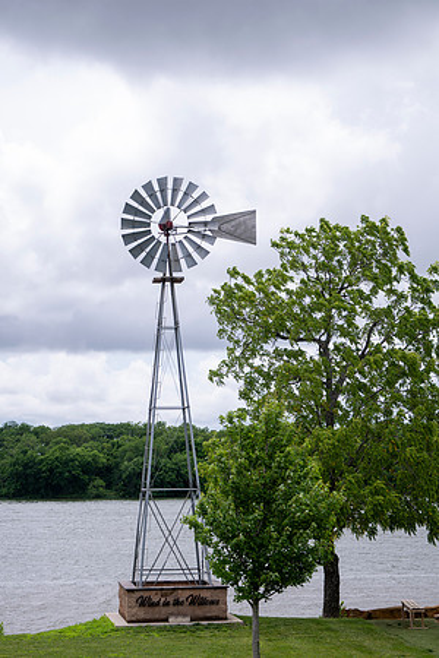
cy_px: 329
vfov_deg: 28.8
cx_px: 220
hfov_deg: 19.5
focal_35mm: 70
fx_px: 1280
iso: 100
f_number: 2.8
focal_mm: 70
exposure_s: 1/1000
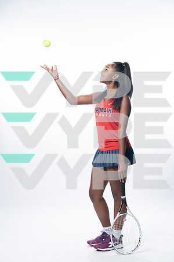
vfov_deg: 25.4
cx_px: 87
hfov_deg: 17.1
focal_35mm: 80
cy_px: 131
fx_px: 580
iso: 200
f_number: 5.6
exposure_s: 1/250
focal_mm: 80
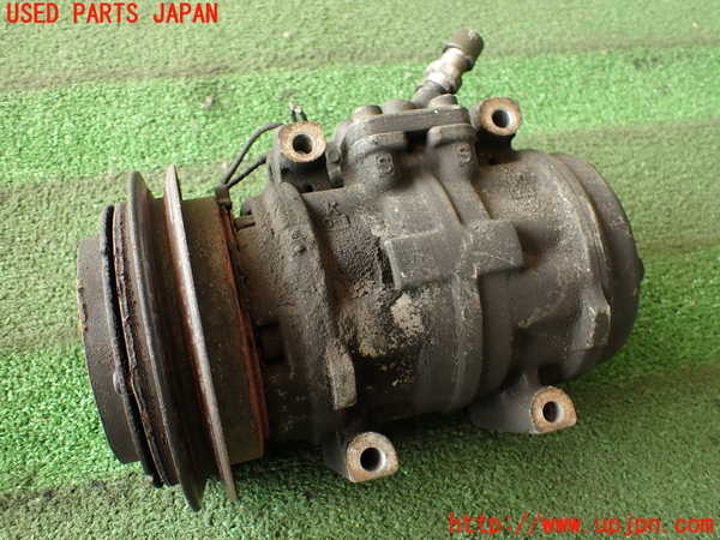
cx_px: 360
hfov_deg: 60.0
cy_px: 270
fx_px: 624
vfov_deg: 46.8
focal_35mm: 30
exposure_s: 1/60
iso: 200
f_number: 2.3
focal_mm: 5.4
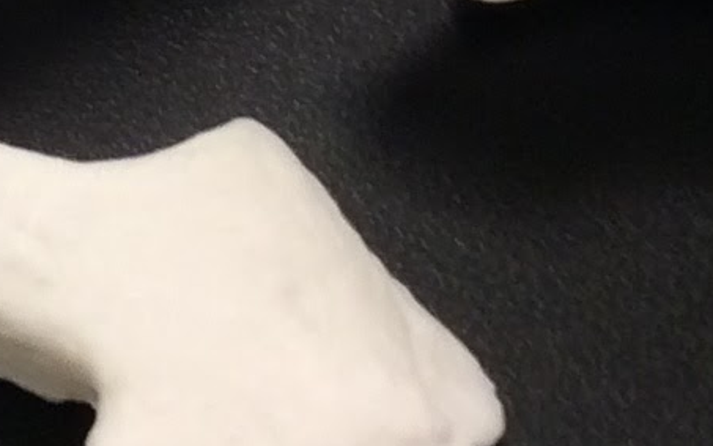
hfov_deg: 10.7
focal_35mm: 194
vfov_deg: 6.4
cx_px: -47
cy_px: -634
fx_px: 3769
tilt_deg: -47.1
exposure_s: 1/24
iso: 40
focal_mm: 3.3
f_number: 2.4
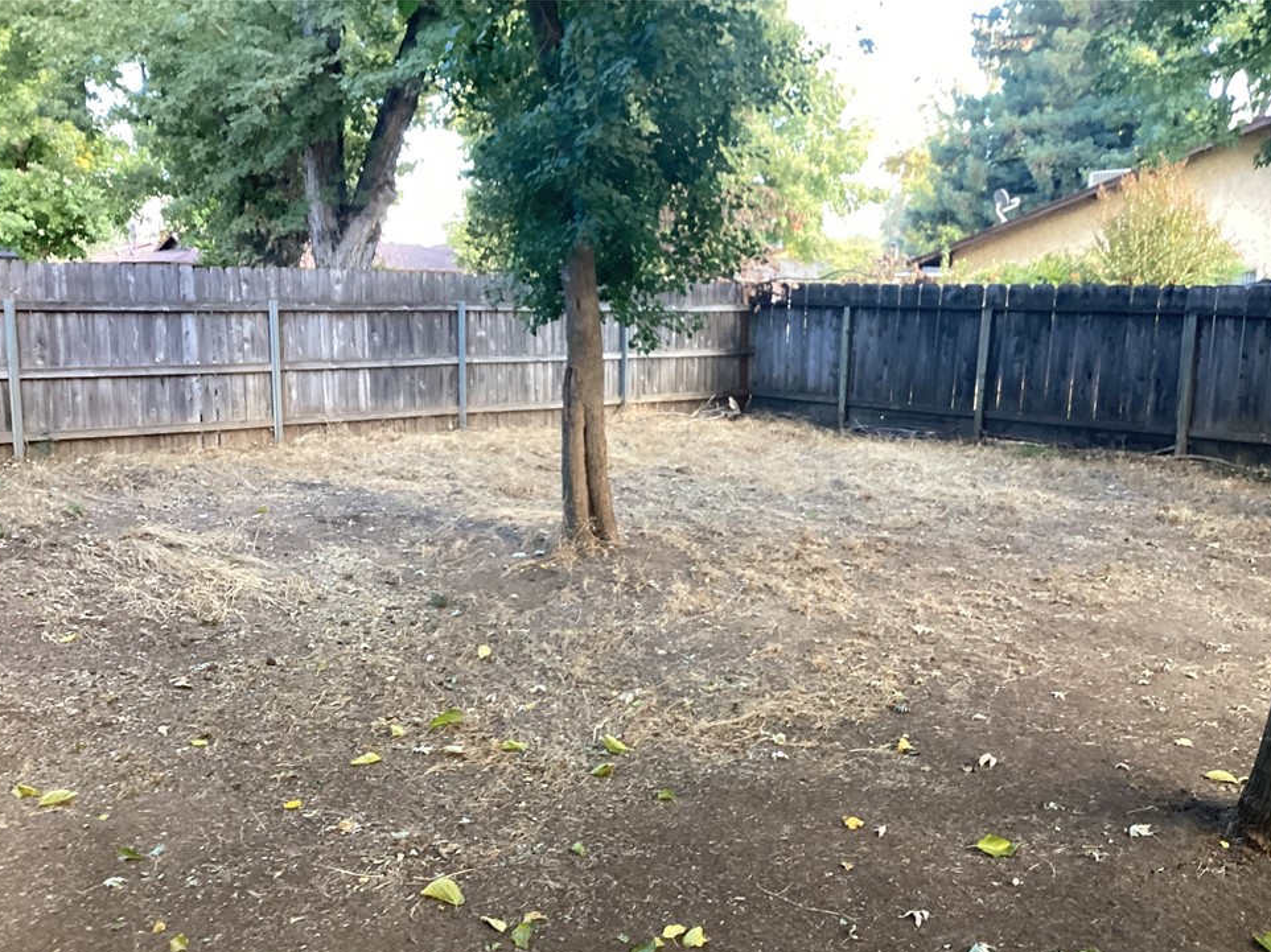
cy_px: 506
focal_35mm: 33
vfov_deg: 42.9
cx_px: 636
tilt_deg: -8.1
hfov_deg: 55.4
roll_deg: -0.6
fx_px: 1211
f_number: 2.4
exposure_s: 1/60
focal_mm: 3.3
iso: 125
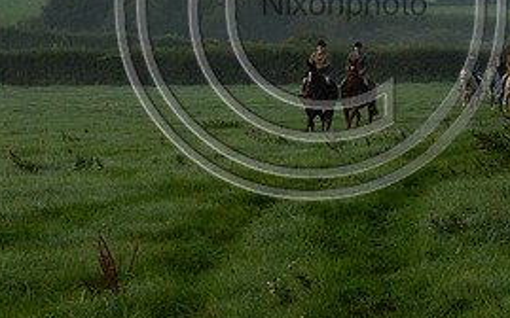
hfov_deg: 11.9
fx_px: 2446
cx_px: 290
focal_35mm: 176
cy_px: -21
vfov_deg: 7.4
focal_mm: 80
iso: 2500
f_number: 7.1
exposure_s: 1/640
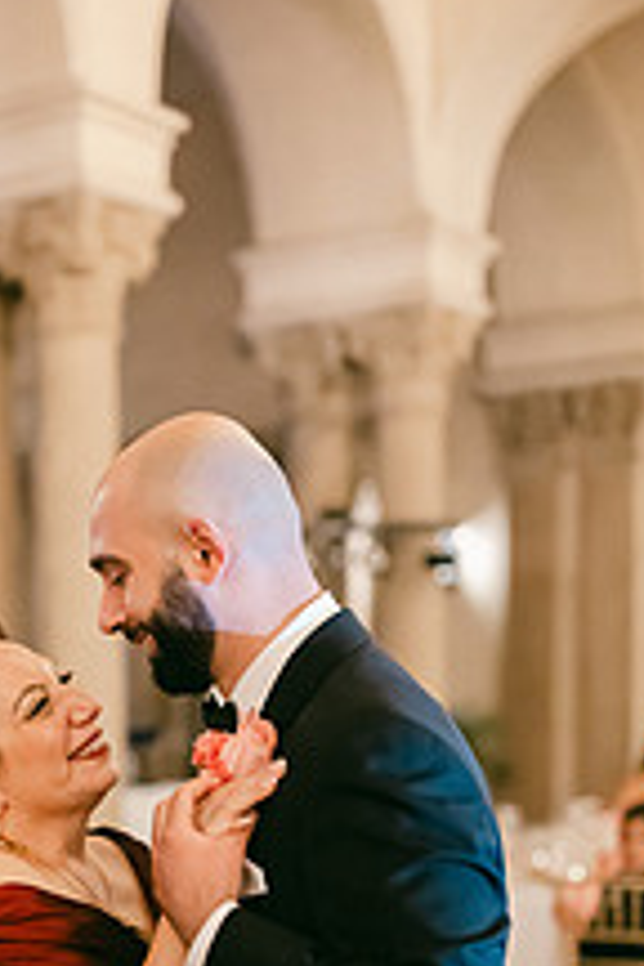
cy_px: 881
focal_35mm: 73
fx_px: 1959
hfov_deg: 18.4
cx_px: 94
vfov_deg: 26.7
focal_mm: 35
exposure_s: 1/125
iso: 6400
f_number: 1.4
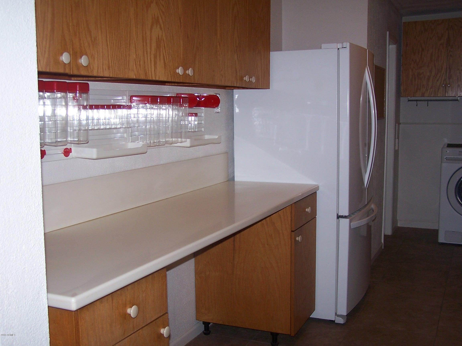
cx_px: 231
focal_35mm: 43
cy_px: 173
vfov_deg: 33.6
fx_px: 574
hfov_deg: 43.9
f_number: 2.8
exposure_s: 1/60
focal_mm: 7.1
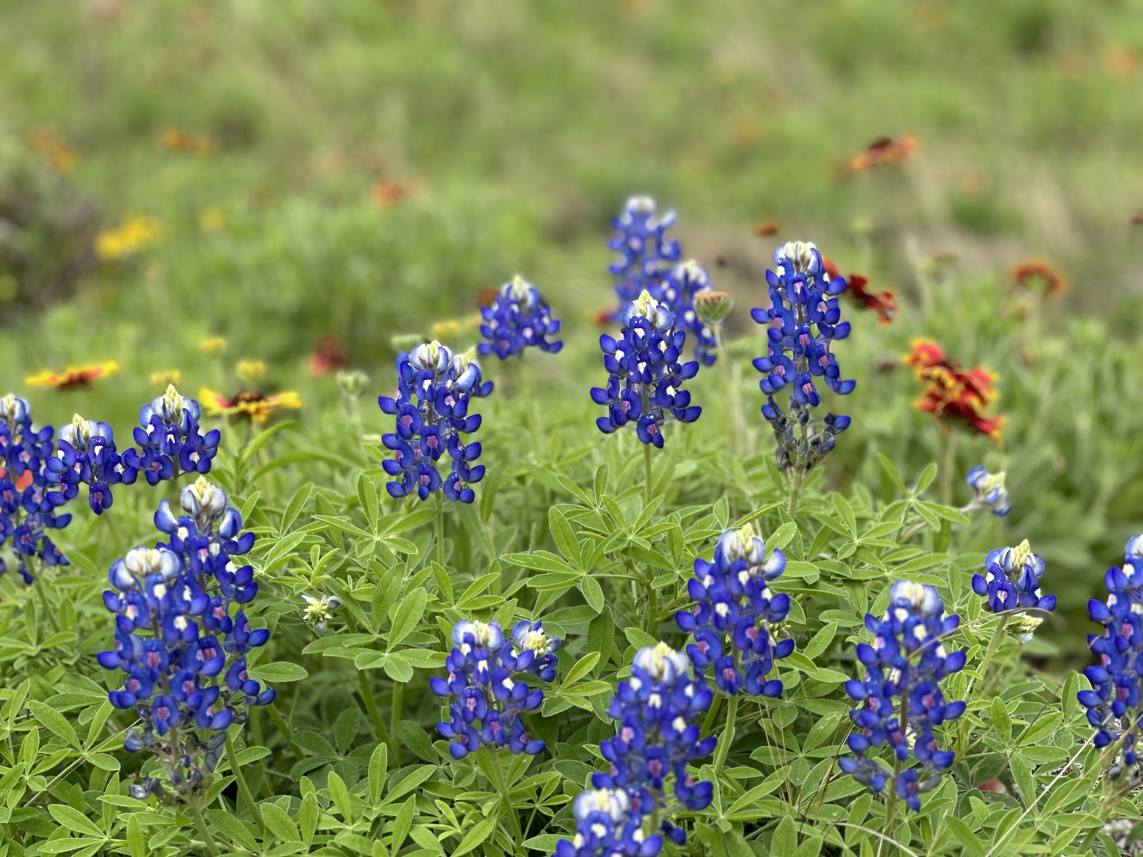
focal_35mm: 77
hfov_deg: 25.3
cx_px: 572
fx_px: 2542
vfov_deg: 19.1
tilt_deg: +3.2
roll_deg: +4.3
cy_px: 428
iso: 25
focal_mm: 9
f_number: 2.8
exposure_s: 1/312
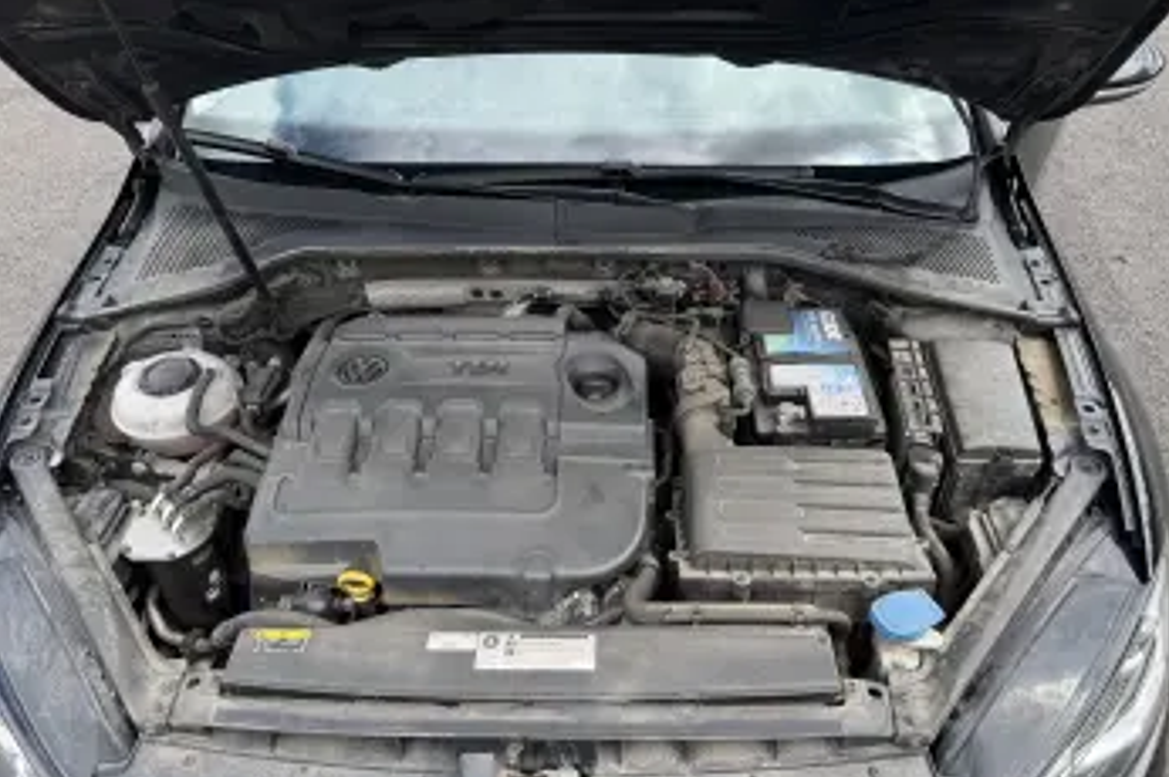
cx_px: 605
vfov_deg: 49.3
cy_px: 446
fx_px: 843
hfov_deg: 69.4
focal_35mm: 26
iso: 80
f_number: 1.78
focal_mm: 6.76
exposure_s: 1/995
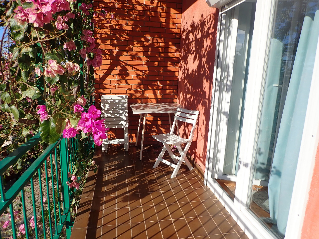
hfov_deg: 69.4
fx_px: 230
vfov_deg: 54.9
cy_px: 120
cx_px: 160
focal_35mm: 25
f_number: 8
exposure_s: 1/200
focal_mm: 4.5
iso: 100
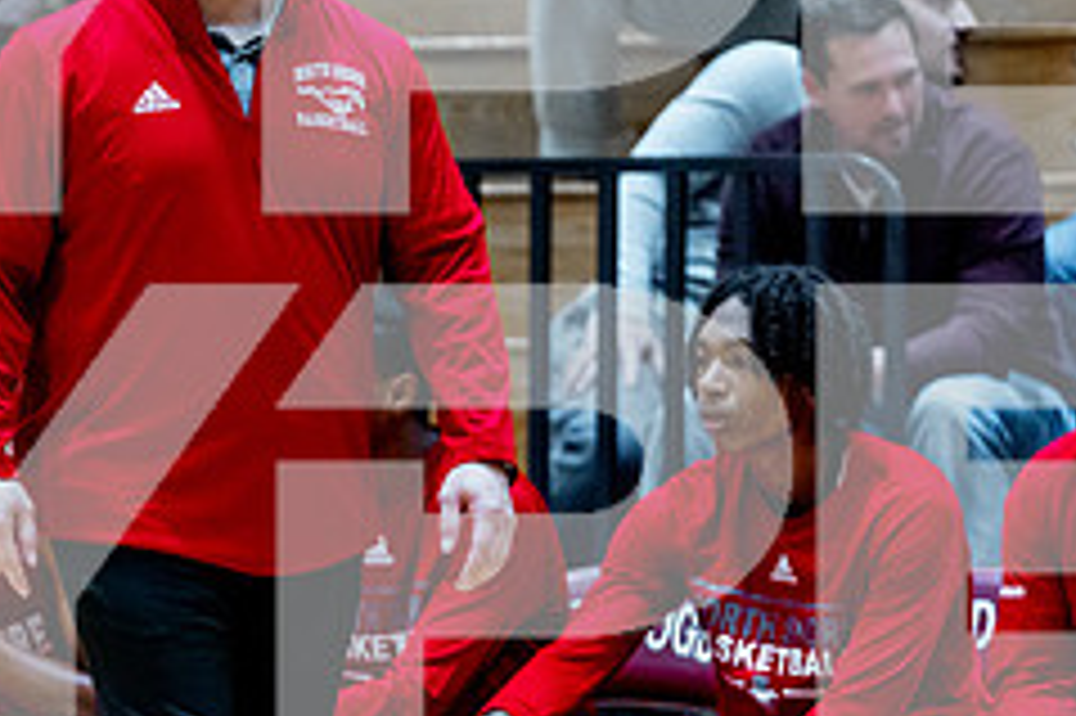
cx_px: 189
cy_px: 525
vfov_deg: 2.8
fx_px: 14486
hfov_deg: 4.3
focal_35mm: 485
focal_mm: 200
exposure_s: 1/1250
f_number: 2.8
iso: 2000
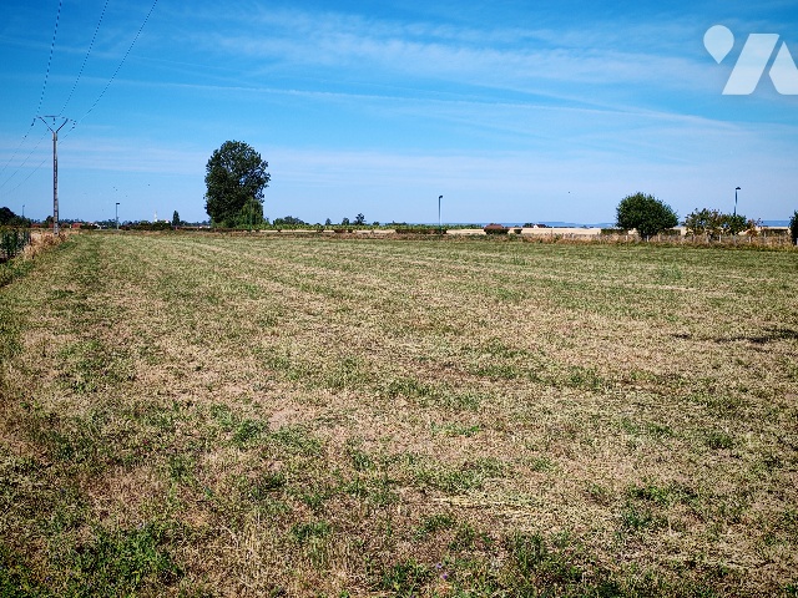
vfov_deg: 32.2
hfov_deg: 42.1
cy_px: 299
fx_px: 1037
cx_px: 399
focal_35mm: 45
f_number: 1.9
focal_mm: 6.12
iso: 50
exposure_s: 1/690
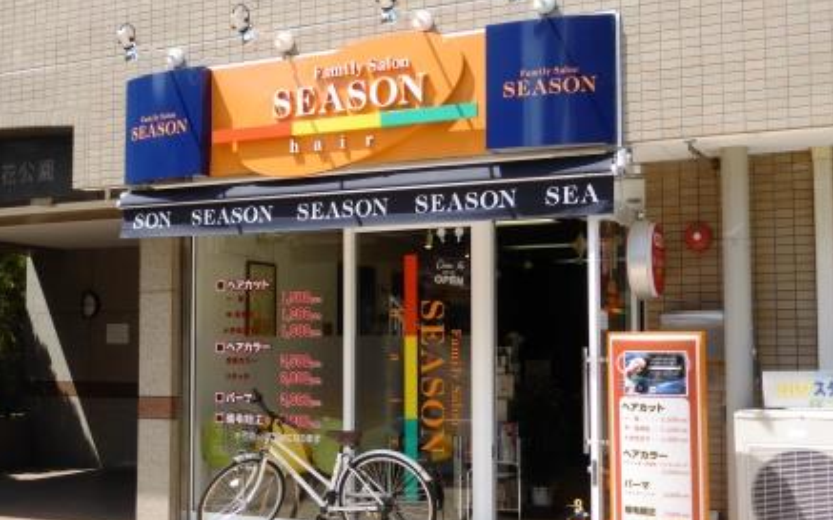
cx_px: 412
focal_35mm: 38
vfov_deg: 33.5
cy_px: 314
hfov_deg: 51.5
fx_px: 863
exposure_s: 1/500
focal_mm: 6.1
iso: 100
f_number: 3.7
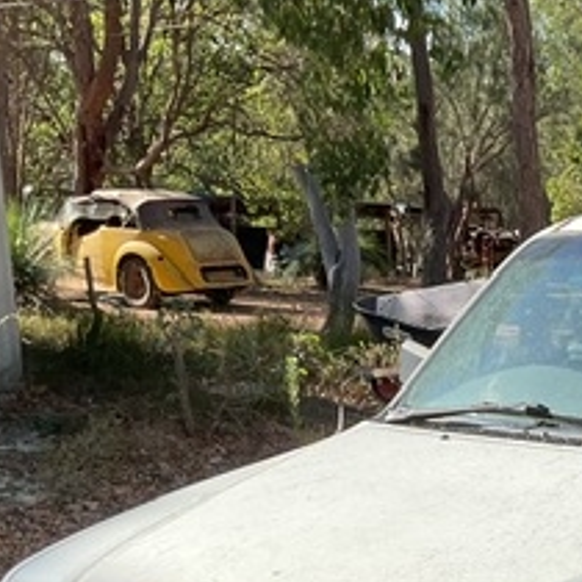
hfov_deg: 20.9
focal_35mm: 78
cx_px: 668
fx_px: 1484
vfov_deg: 21.3
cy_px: 612
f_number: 1.8
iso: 16
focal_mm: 3
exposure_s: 1/556
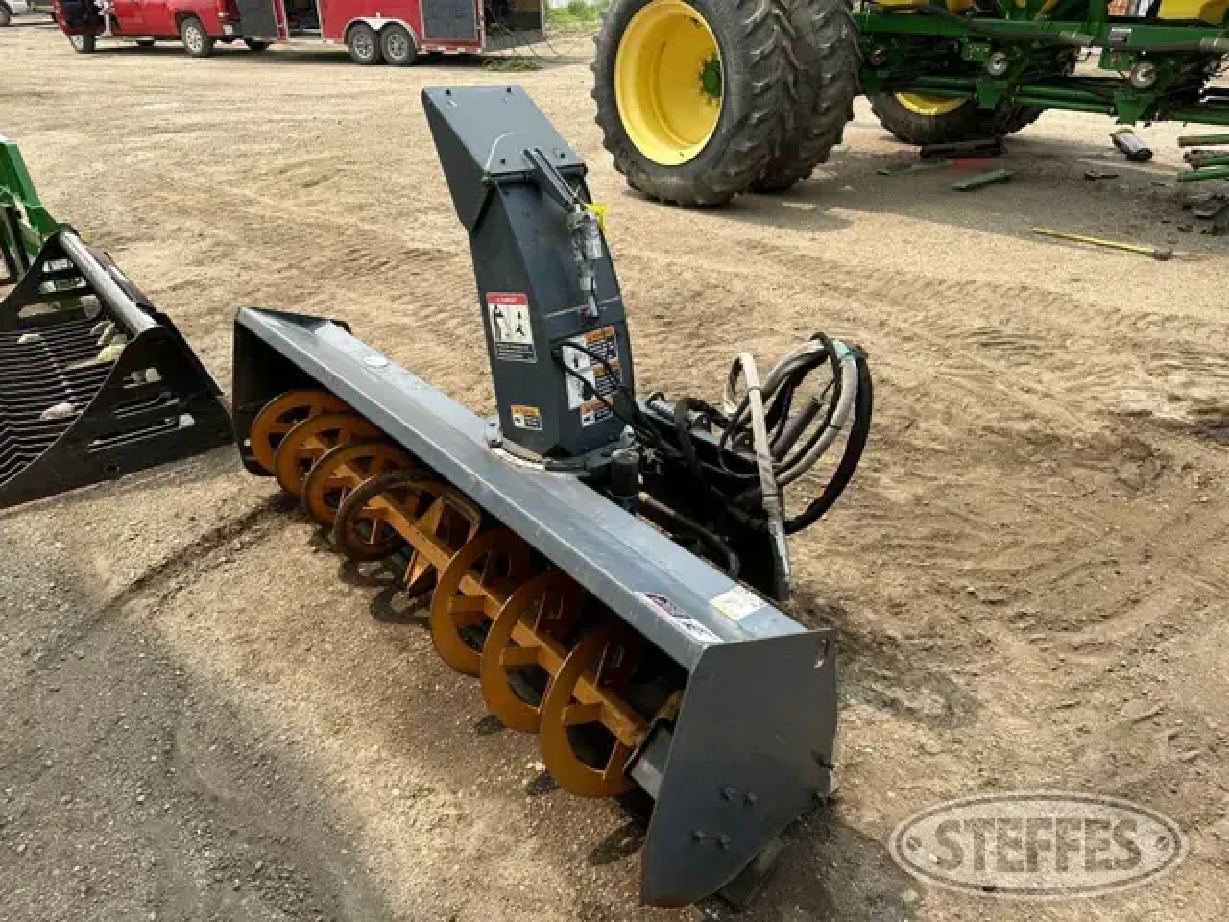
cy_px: 461
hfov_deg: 71.6
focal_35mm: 24
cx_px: 614
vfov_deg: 56.8
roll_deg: +1.3
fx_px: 852
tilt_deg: -26.5
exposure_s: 1/2252
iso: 80
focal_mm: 6.86
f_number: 1.78
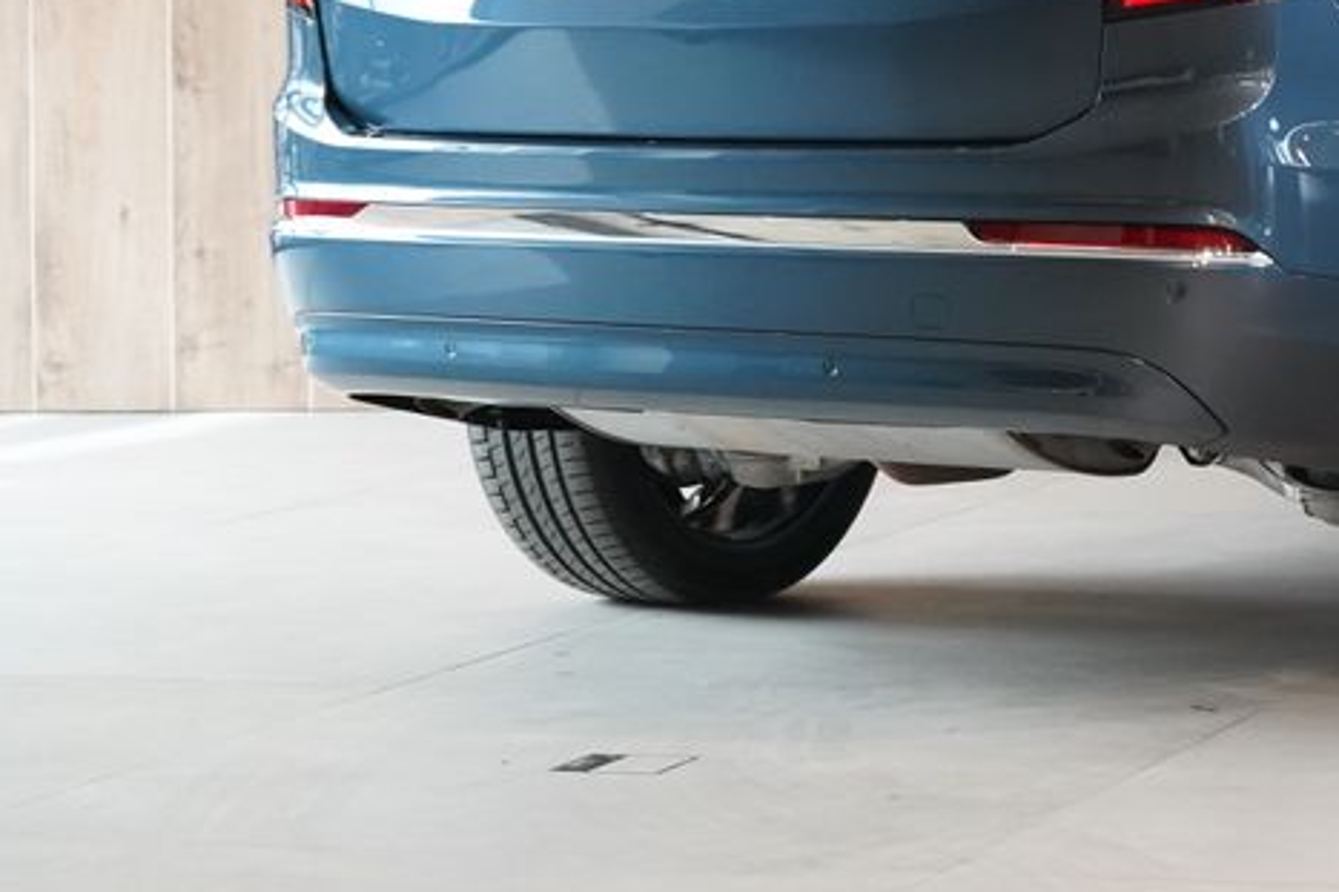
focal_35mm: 136
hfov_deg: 14.8
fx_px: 5056
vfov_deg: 10.0
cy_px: 22
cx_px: 1442
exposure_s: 1/160
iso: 4000
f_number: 5.6
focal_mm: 62
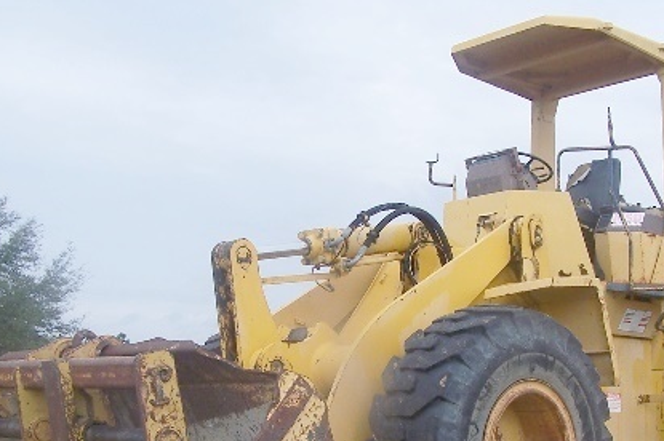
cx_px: 373
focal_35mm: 61
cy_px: 326
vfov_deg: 22.0
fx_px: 1124
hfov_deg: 32.9
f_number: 4
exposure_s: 1/500
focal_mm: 6.3
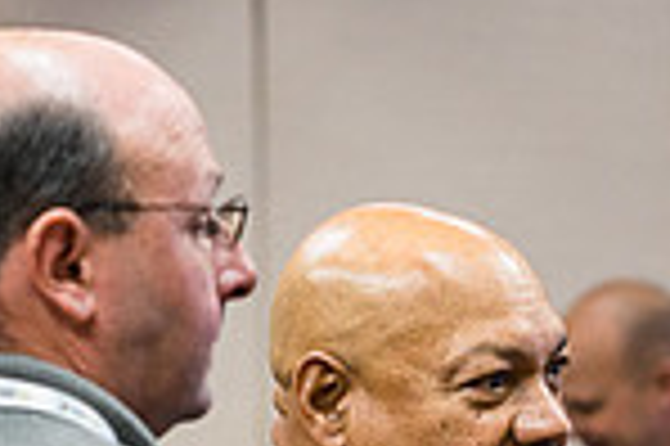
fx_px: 6098
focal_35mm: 328
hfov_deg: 6.3
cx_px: 719
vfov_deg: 4.1
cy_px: 782
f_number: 3.5
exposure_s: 1/80
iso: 1600
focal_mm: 84
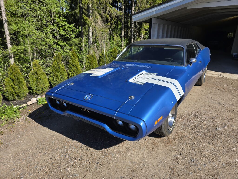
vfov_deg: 58.9
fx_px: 158
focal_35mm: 23
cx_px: 119
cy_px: 90
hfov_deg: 73.9
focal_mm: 6.3
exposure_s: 1/556
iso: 12
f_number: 1.7
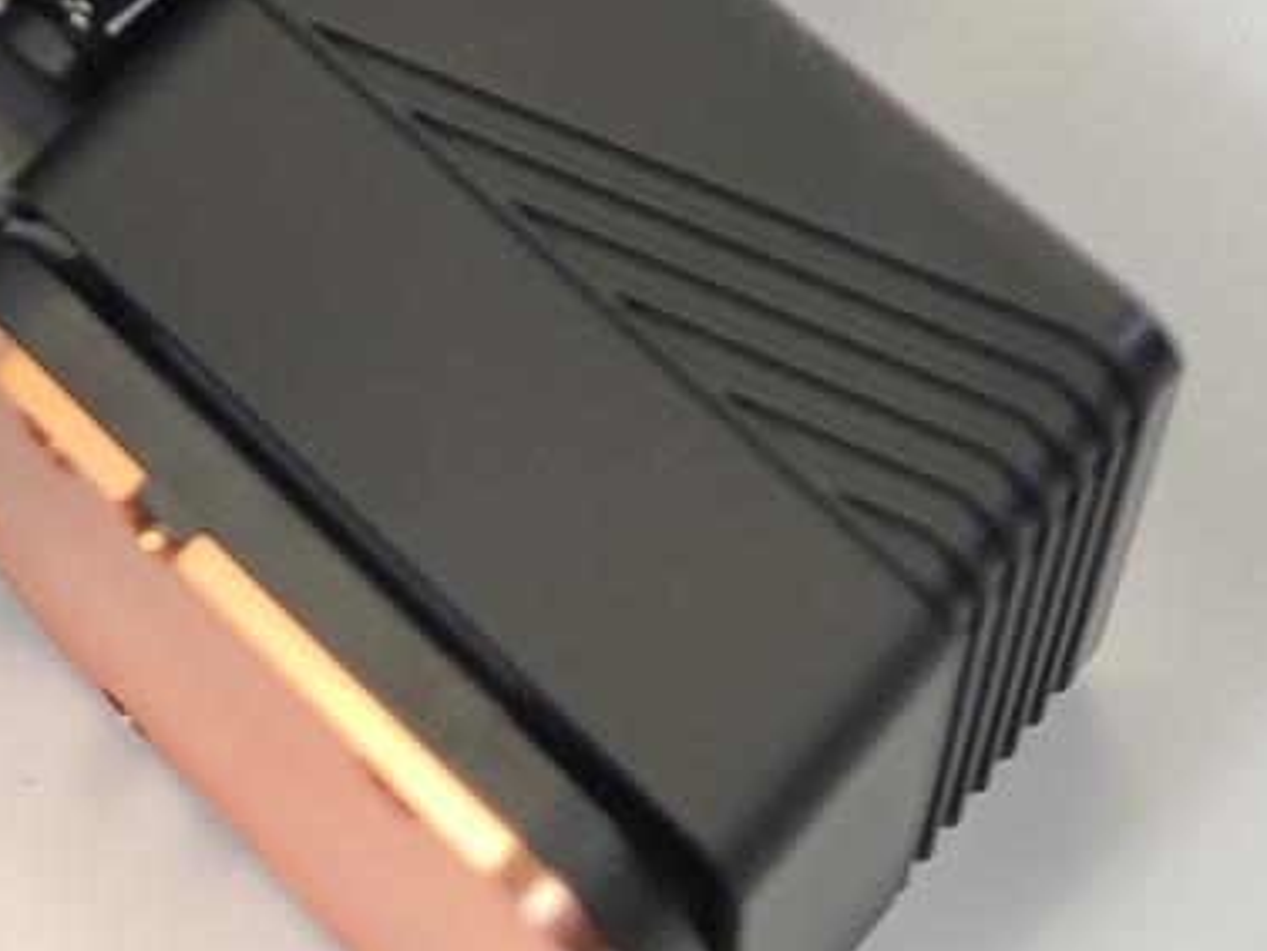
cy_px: -1059
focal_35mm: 106
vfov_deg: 12.1
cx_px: 447
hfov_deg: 18.5
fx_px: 3881
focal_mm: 6.78
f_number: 1.85
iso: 106
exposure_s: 1/100
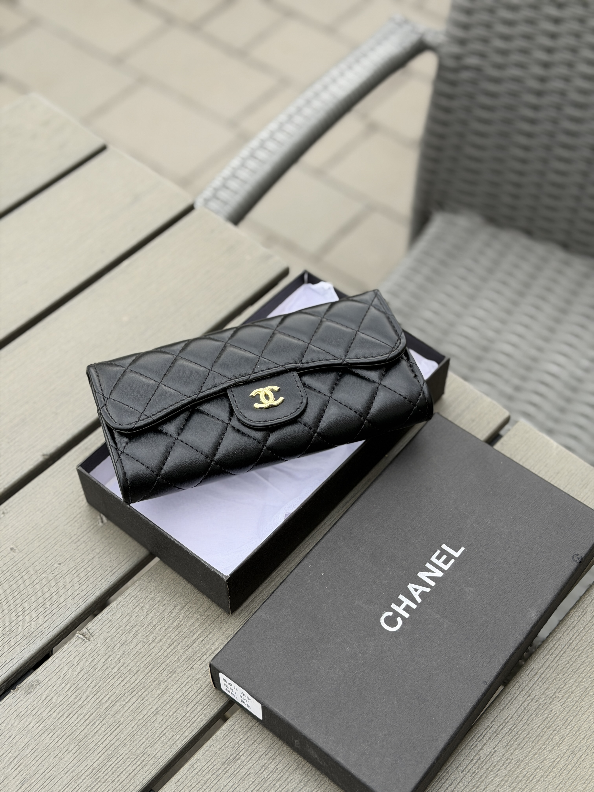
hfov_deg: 30.3
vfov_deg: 39.7
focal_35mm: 48
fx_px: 1098
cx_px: 297
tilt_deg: -52.1
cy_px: 396
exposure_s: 1/194
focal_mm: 6.76
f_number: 1.78
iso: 50
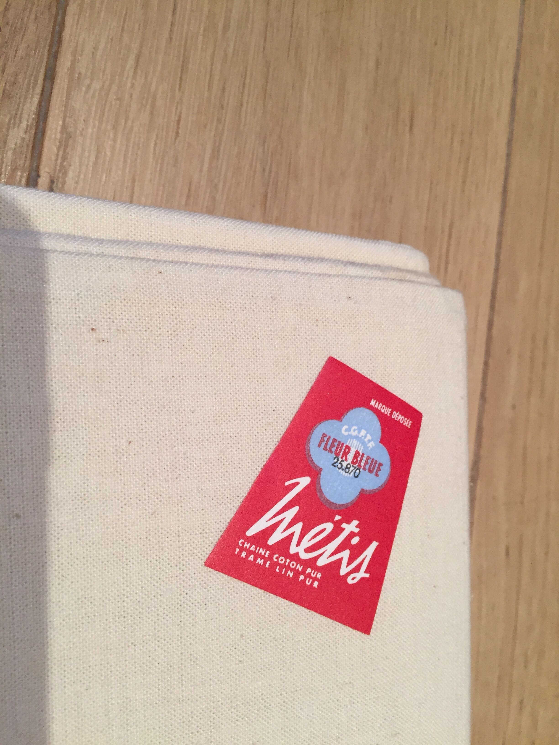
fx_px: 624
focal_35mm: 29
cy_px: 372
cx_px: 280
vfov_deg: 61.7
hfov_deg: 48.2
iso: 100
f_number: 2.2
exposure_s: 1/33
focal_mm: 4.15
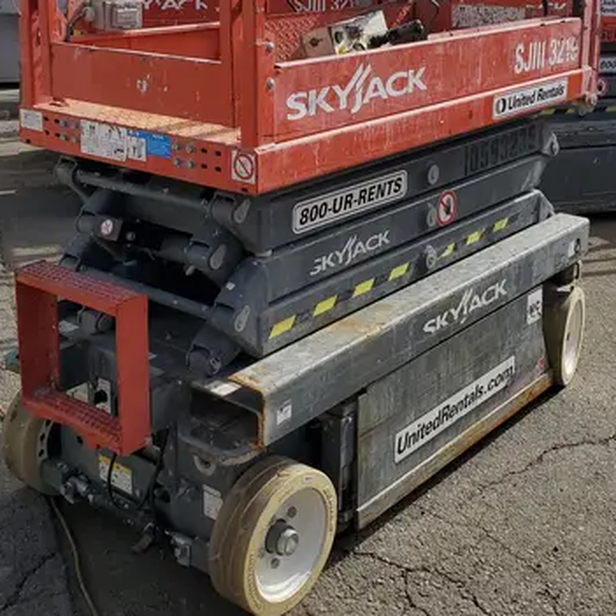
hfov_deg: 35.3
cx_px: 283
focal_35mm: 48
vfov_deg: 34.3
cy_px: 124
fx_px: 966
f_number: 2.4
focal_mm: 4.3
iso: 50
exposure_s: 1/2205
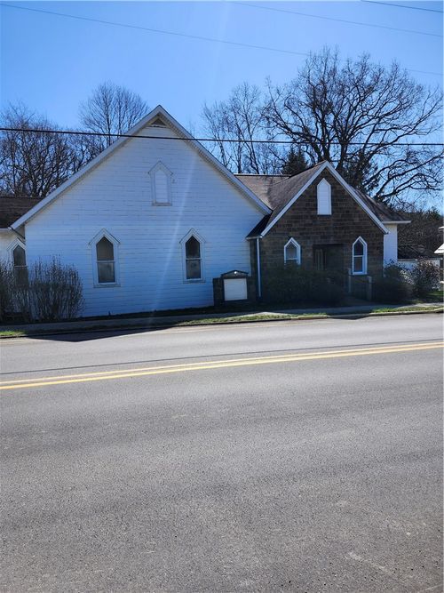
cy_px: 296
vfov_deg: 73.9
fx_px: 393
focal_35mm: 23
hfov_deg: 58.9
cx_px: 222
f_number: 1.8
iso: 25
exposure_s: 1/1542
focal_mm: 5.54
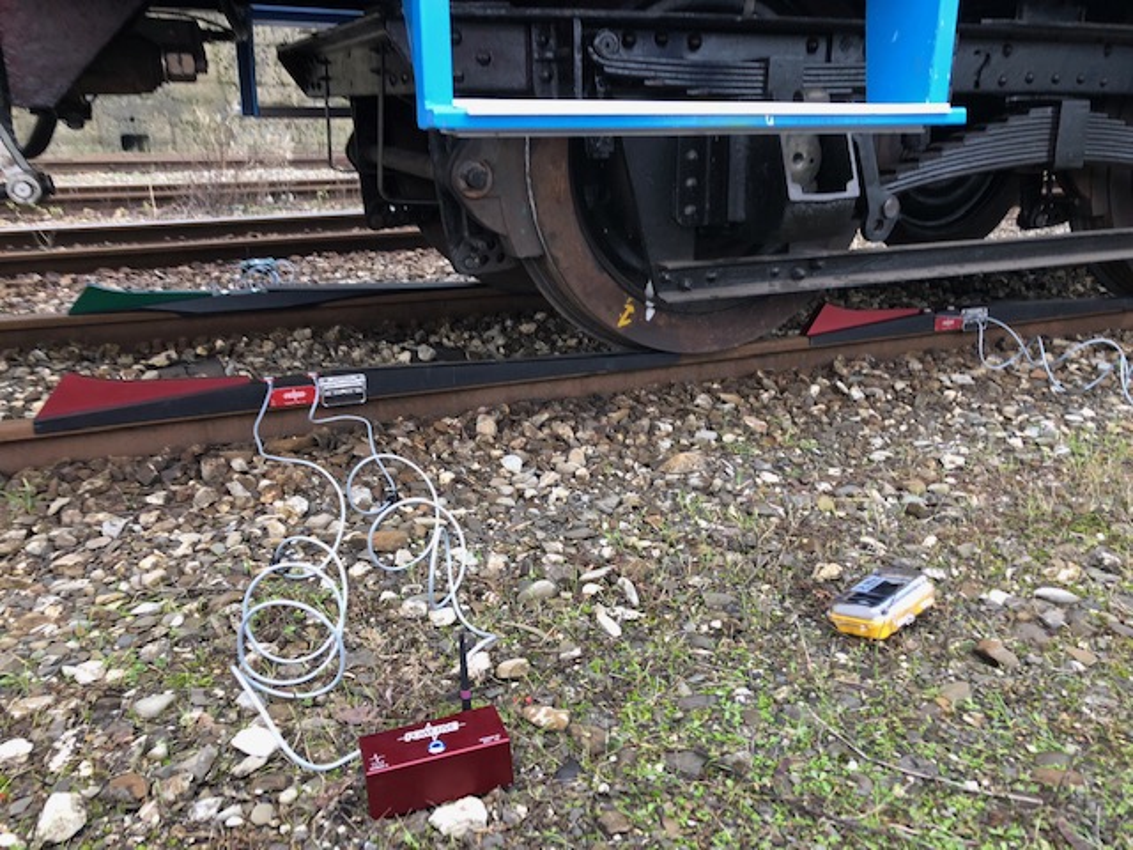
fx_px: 916
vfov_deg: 49.7
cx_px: 566
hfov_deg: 63.4
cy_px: 425
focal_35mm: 28
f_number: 1.8
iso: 40
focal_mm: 4
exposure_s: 1/24
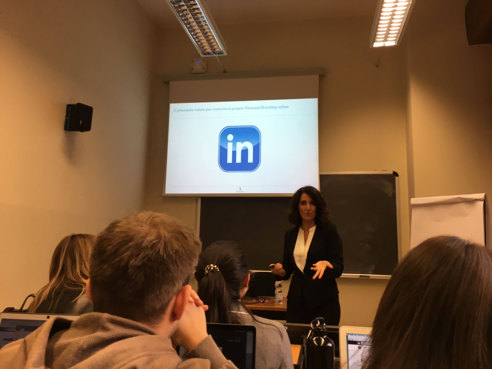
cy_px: 184
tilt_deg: +9.1
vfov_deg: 48.2
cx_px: 246
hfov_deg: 61.7
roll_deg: -1.0
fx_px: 412
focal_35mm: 29
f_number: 2.2
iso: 25
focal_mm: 4.15
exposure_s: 1/33
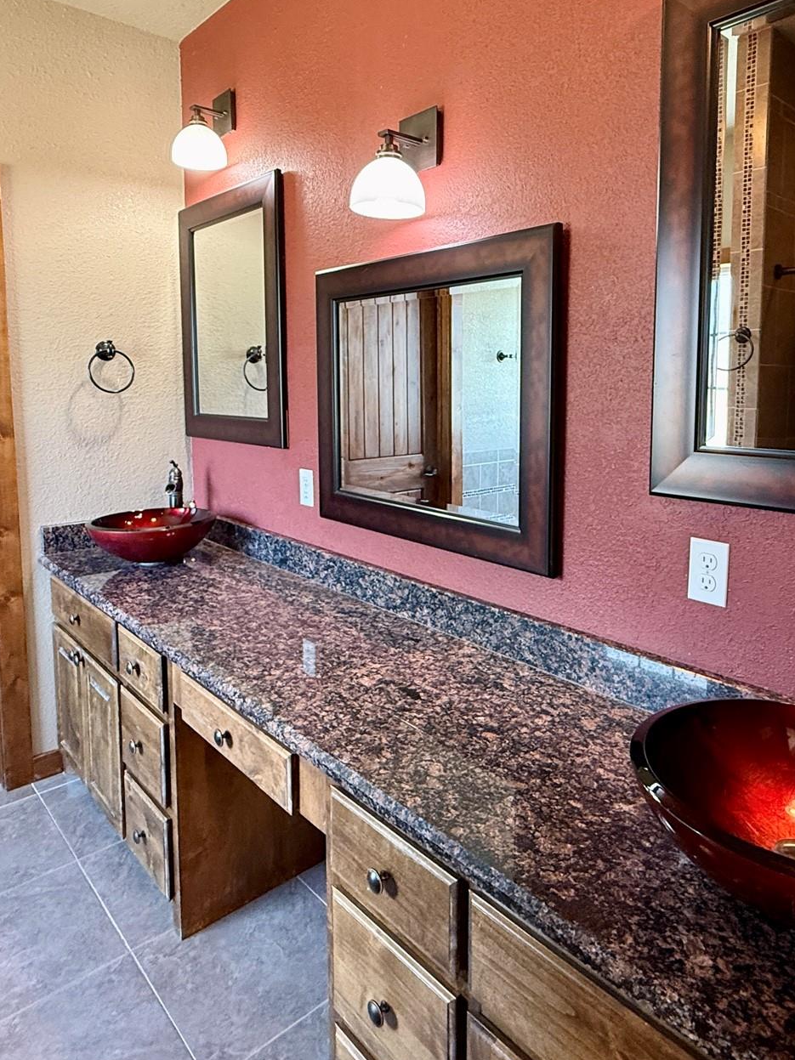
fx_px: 704
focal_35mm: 23
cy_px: 443
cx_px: 435
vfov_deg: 73.4
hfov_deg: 58.8
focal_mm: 2.22
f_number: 2.2
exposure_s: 1/60
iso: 250
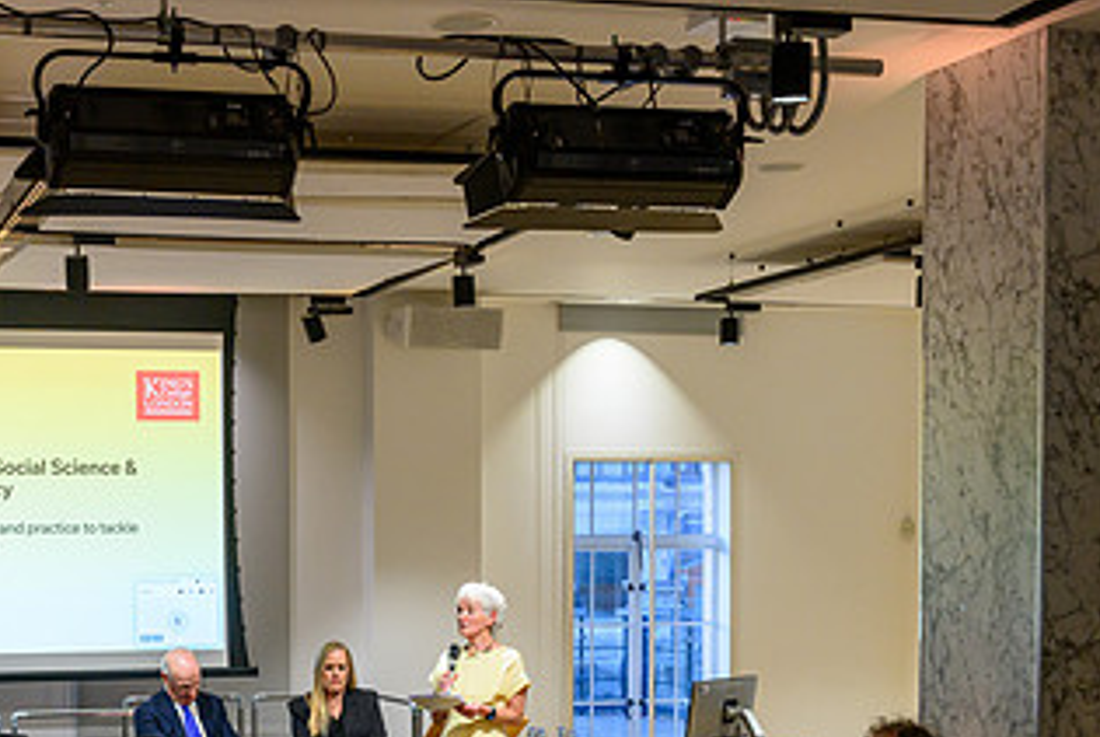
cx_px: 220
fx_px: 1989
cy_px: 672
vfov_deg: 20.5
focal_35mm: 65
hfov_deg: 30.2
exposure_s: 1/100
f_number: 5.6
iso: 800
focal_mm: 35
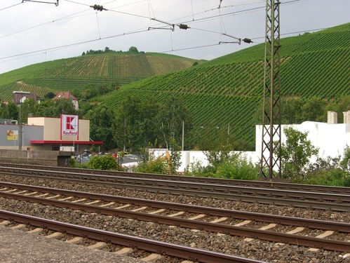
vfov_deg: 25.7
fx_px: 577
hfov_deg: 33.8
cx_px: 175
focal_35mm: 57
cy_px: 132
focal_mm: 11.8
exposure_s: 1/250
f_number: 5
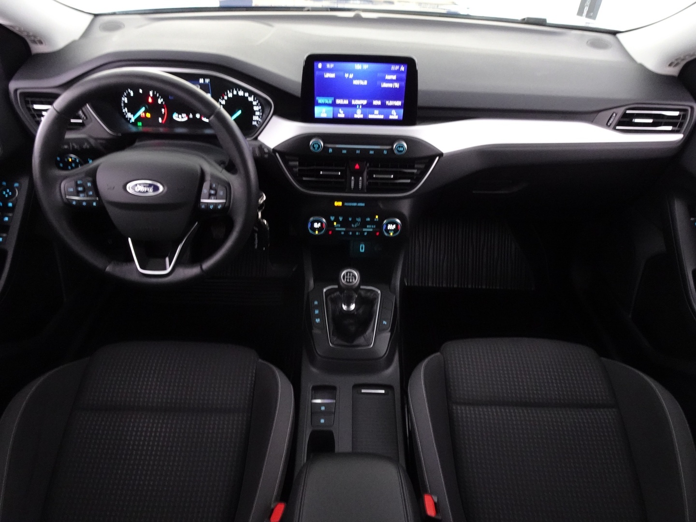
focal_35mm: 24
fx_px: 483
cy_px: 261
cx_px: 348
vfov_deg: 56.8
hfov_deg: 71.6
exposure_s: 1/6
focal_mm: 4.25
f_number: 3.5
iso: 800
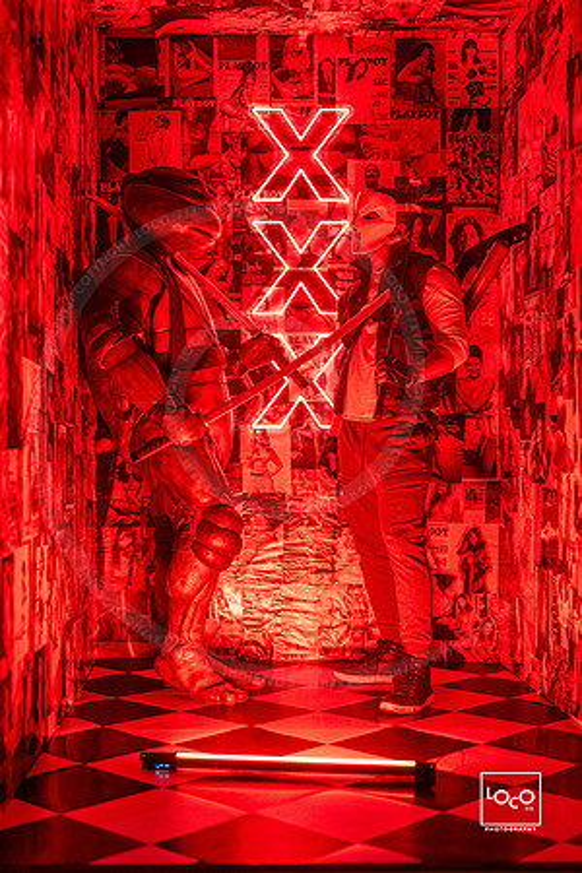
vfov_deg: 39.6
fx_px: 1212
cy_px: 436
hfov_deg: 27.0
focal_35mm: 50
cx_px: 291
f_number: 1.8
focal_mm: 50
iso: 1250
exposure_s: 1/250
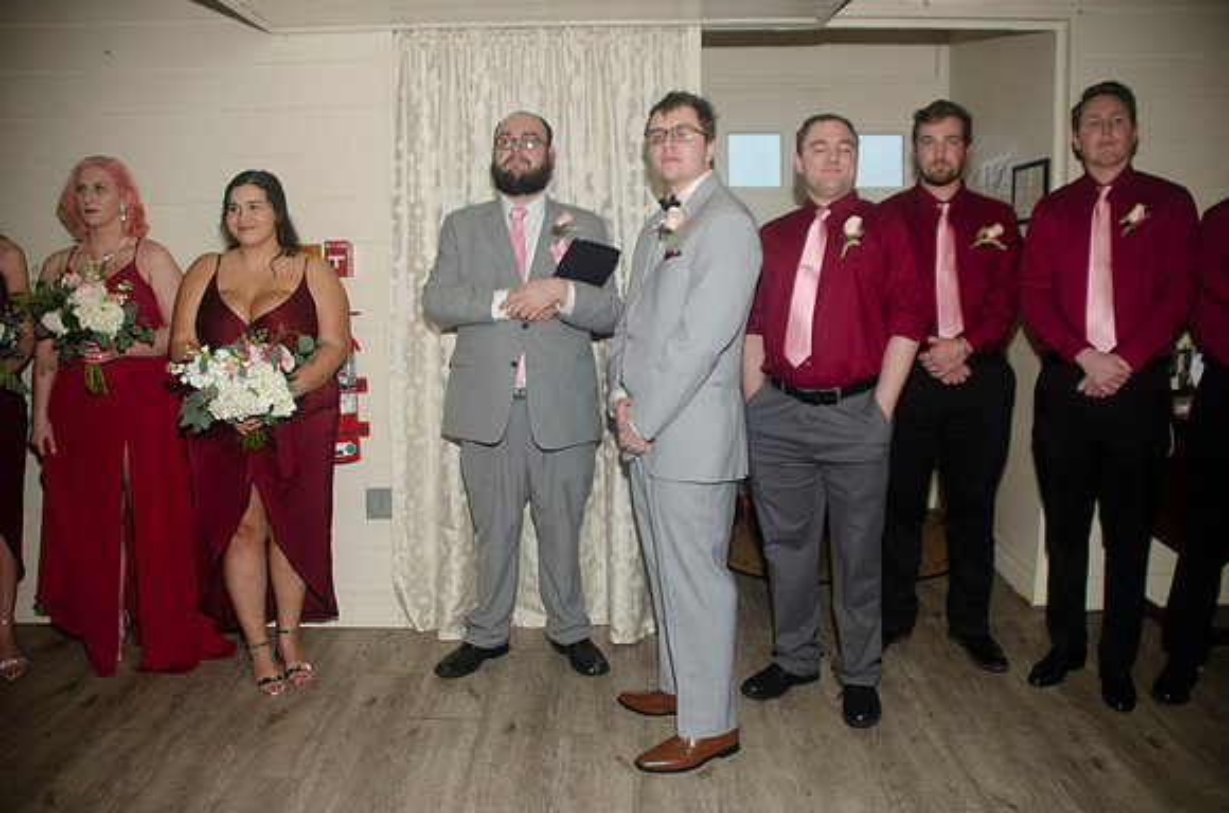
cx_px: 614
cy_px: 406
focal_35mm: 27
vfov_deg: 47.7
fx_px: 920
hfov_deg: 67.5
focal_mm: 18
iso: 400
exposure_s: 1/80
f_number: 3.5
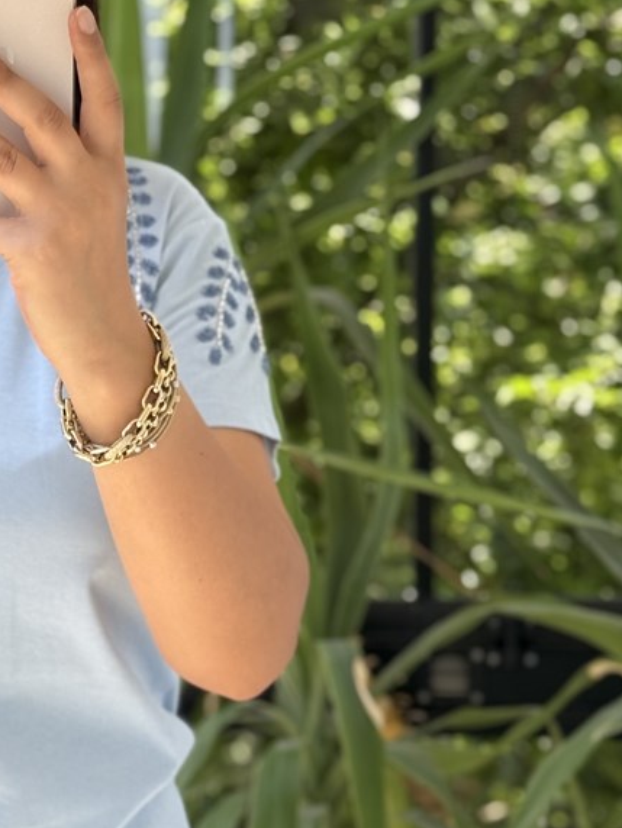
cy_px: 501
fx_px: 2680
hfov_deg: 13.1
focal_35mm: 112
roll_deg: -0.2
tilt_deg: -20.2
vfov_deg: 17.5
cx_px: 26
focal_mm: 6.76
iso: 64
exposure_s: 1/331
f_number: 1.78
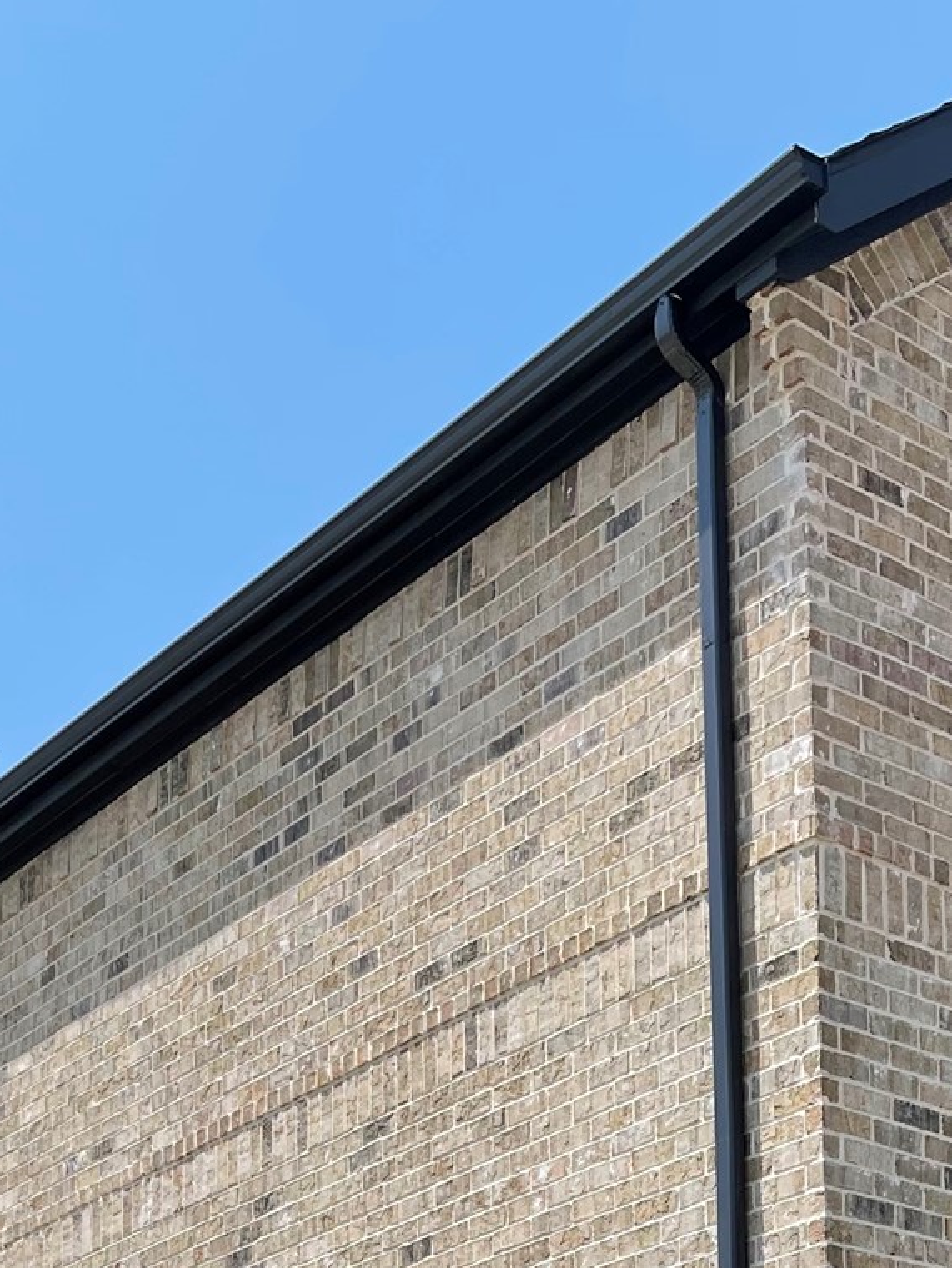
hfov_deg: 21.0
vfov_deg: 24.1
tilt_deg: +8.2
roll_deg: +1.2
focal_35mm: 70
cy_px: 1675
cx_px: 604
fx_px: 2566
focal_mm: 5.1
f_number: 1.6
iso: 32
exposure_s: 1/2857
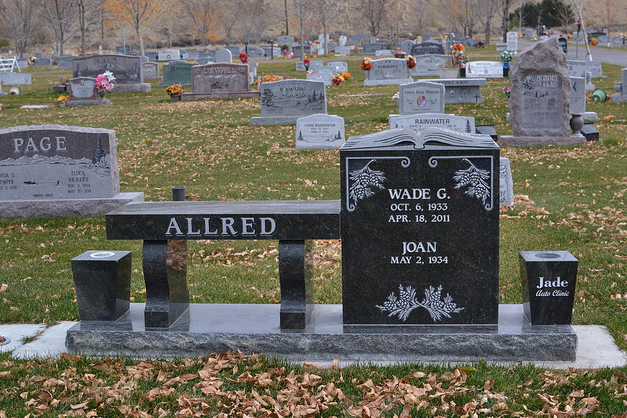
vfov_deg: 25.7
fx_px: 914
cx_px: 314
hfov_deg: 37.9
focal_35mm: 52
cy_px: 209
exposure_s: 1/125
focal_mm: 35
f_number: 5.6
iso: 220
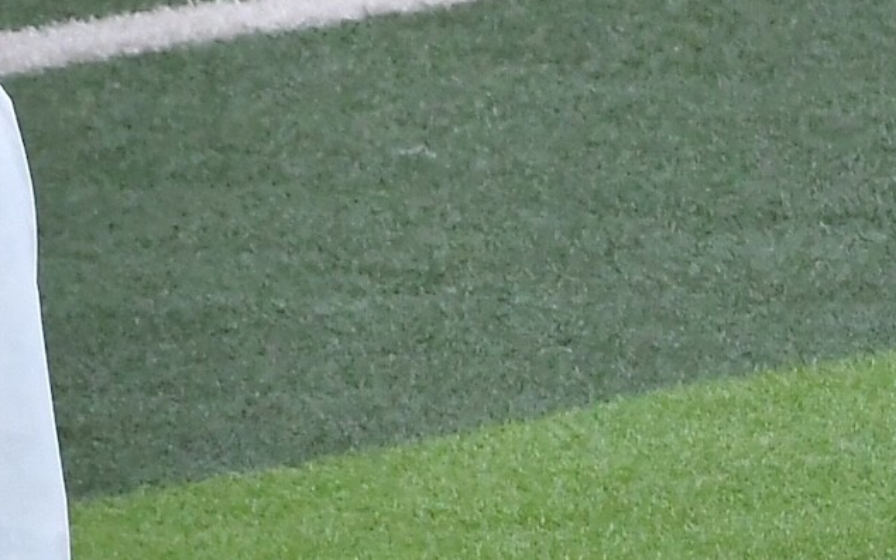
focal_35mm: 2313
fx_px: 56486
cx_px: -919
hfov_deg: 0.9
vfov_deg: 0.6
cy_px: 1329
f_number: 10
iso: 1000
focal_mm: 240
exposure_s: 1/1000
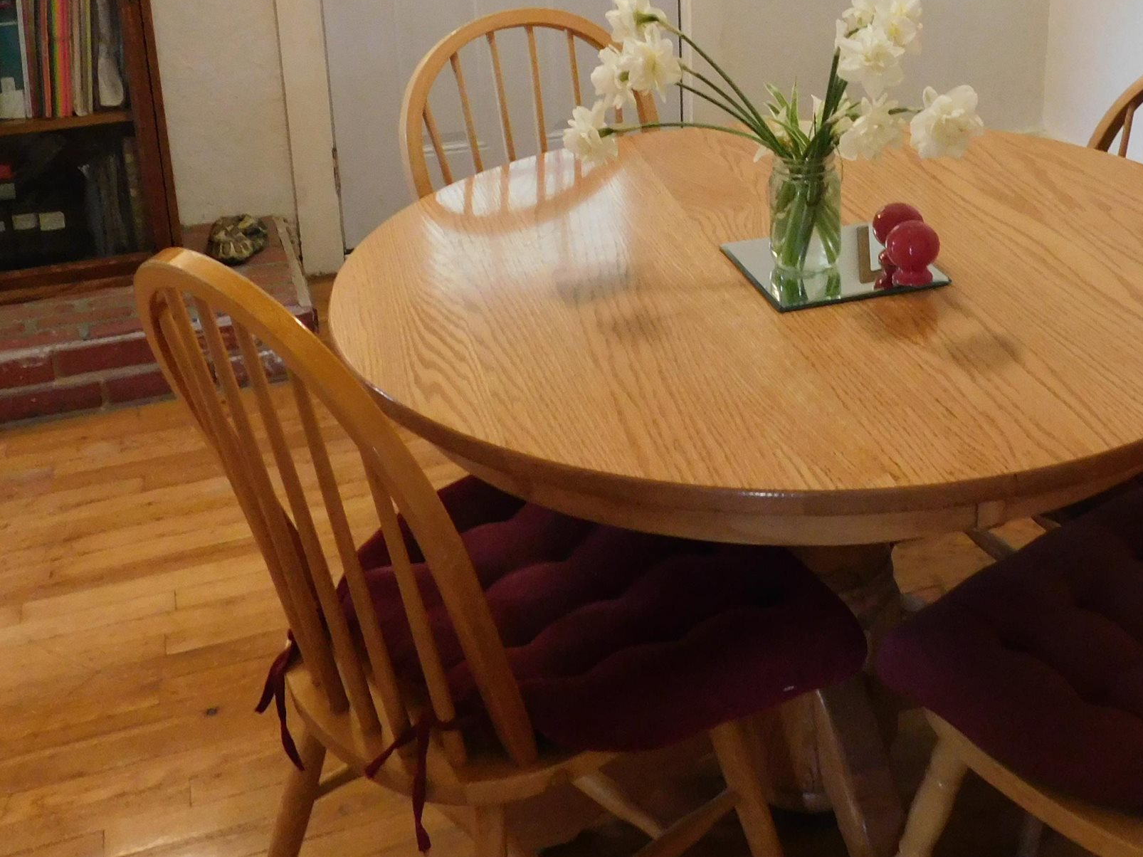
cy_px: 149
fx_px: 1453
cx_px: 729
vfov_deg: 31.8
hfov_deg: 42.6
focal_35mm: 44
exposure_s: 1/30
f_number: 3
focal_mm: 4
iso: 400
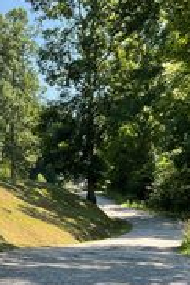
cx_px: 13
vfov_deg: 24.2
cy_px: 215
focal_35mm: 83
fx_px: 658
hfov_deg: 16.2
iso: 16
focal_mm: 3
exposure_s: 1/683
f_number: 1.8
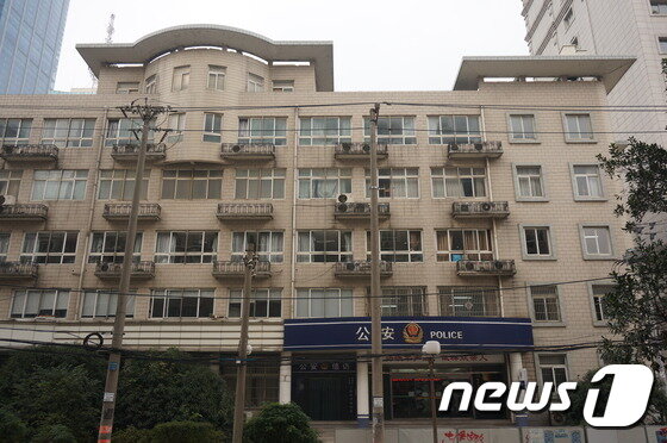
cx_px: 334
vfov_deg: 43.5
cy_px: 222
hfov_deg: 62.0
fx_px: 555
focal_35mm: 30
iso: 100
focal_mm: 20
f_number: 4
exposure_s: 1/160
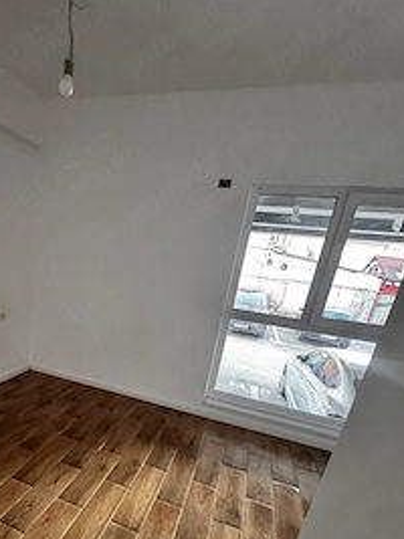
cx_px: 119
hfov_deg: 61.1
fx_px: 327
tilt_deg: -20.1
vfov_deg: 76.0
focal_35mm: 21
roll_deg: -8.2
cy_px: 367
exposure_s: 1/60
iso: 800
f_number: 2.2
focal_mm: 2.22
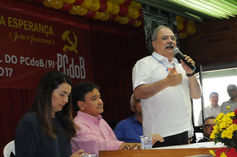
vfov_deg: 17.9
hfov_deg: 26.6
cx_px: 143
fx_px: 500
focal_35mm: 76
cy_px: 97
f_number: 6.3
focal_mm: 40
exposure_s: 1/60
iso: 1600
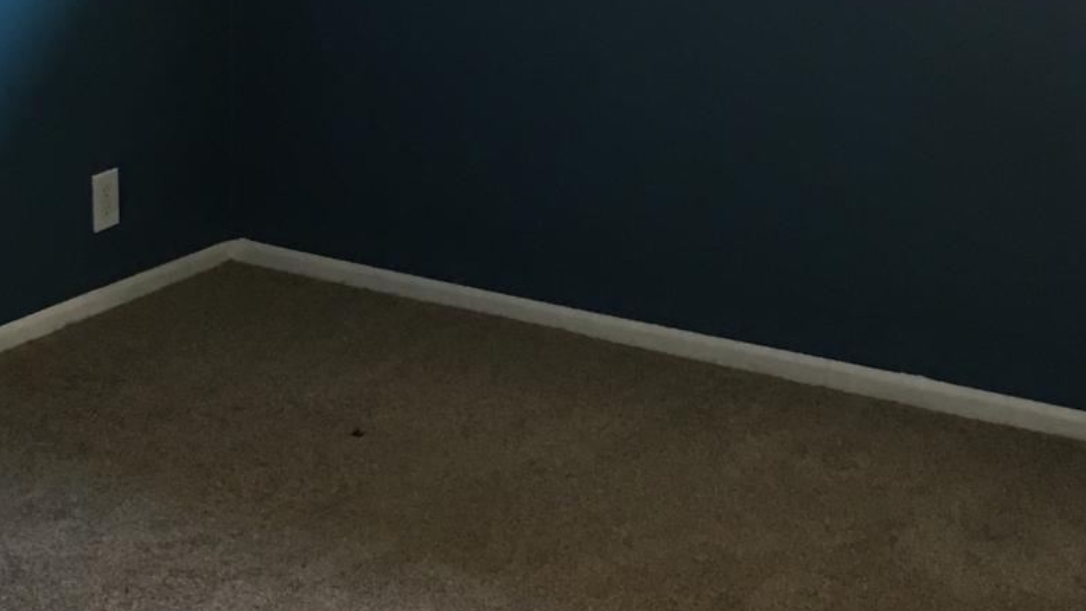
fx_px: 2333
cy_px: 152
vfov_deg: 14.9
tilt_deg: -13.1
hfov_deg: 26.1
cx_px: 375
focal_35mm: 81
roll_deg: -0.6
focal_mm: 4.15
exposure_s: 1/15
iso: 80
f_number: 2.2
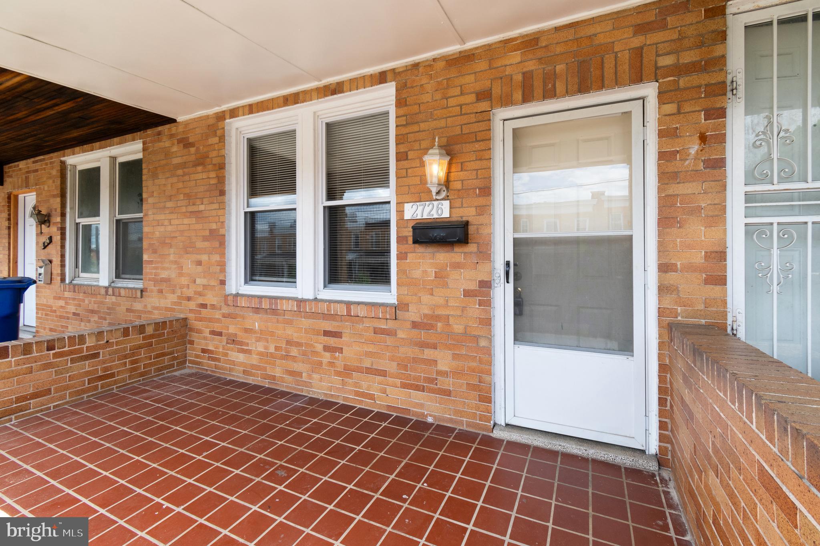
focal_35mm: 15
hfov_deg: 100.4
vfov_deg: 77.3
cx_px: 410
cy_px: 273
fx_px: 341
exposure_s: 1/160
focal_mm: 10
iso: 200
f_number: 10
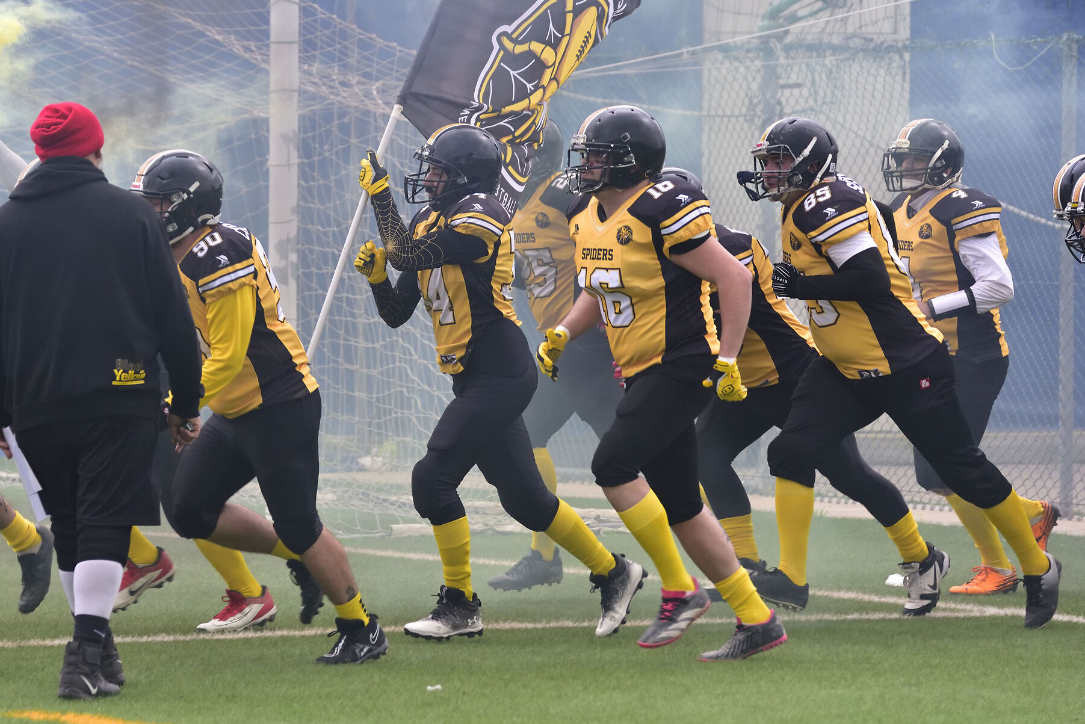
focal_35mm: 233
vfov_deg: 5.9
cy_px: 258
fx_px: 7024
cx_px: 376
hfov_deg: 8.8
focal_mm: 175
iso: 1600
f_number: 6.3
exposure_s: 1/500
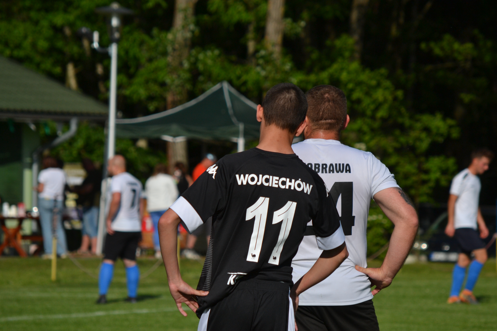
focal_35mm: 300
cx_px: 248
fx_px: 4141
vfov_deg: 4.6
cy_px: 166
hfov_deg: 6.9
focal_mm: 200
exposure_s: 1/2000
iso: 360
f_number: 7.1
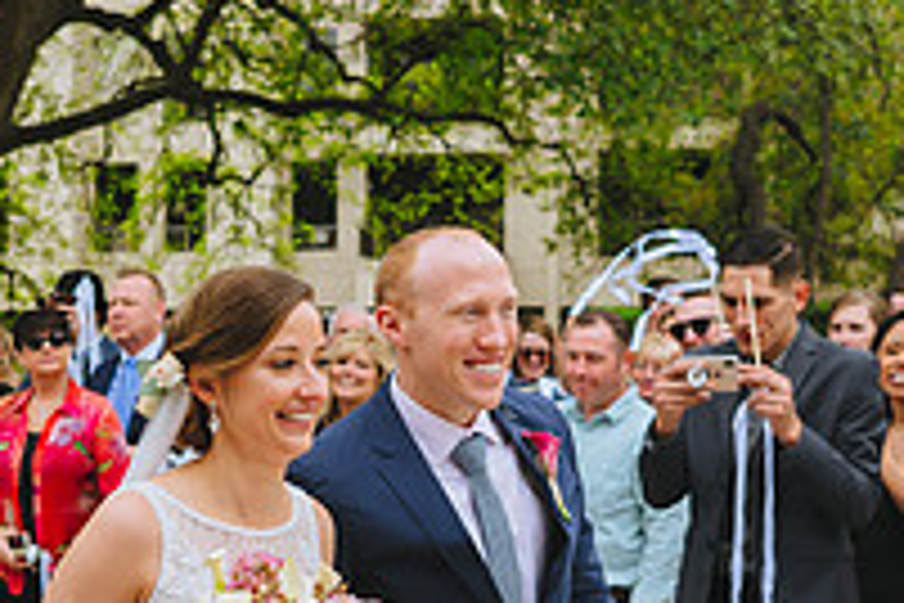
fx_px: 2184
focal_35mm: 87
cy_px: 470
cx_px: 233
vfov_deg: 15.6
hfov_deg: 23.2
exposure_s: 1/2000
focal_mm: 24
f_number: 2.8
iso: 400
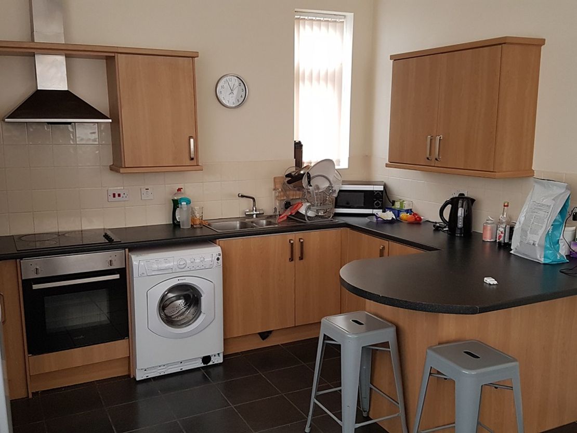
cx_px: 288
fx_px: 433
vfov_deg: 53.1
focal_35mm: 26
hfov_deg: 67.3
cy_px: 216
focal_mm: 4.2
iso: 125
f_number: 1.7
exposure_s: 1/50
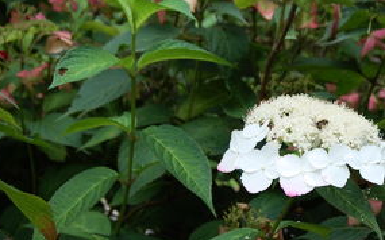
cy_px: 136
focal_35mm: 72
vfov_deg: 18.1
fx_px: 755
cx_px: 304
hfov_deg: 28.0
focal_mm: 28
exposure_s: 1/200
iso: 200
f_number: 7.1
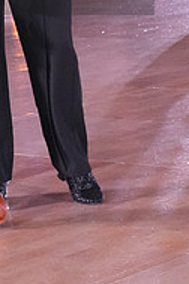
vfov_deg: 8.8
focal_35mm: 233
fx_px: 1835
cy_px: -35
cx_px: -52
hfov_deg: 5.9
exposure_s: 1/250
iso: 6400
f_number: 7.1
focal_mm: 51
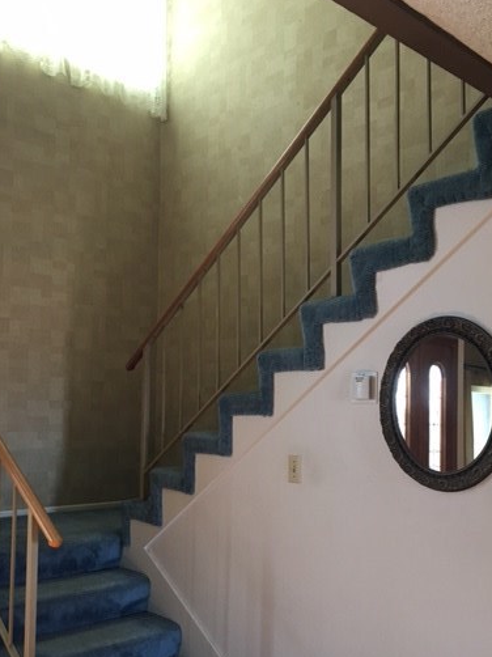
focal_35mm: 37
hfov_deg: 38.6
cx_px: 230
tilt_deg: +0.1
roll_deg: -0.6
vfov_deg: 49.9
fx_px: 702
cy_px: 390
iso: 125
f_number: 2.2
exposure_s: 1/30
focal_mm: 4.15
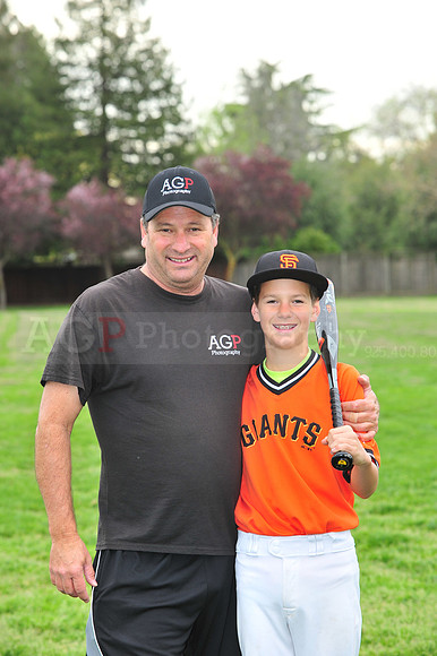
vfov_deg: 17.1
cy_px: 328
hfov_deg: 11.4
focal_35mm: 120
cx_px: 218
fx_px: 2187
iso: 400
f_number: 8
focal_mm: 120
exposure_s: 1/200
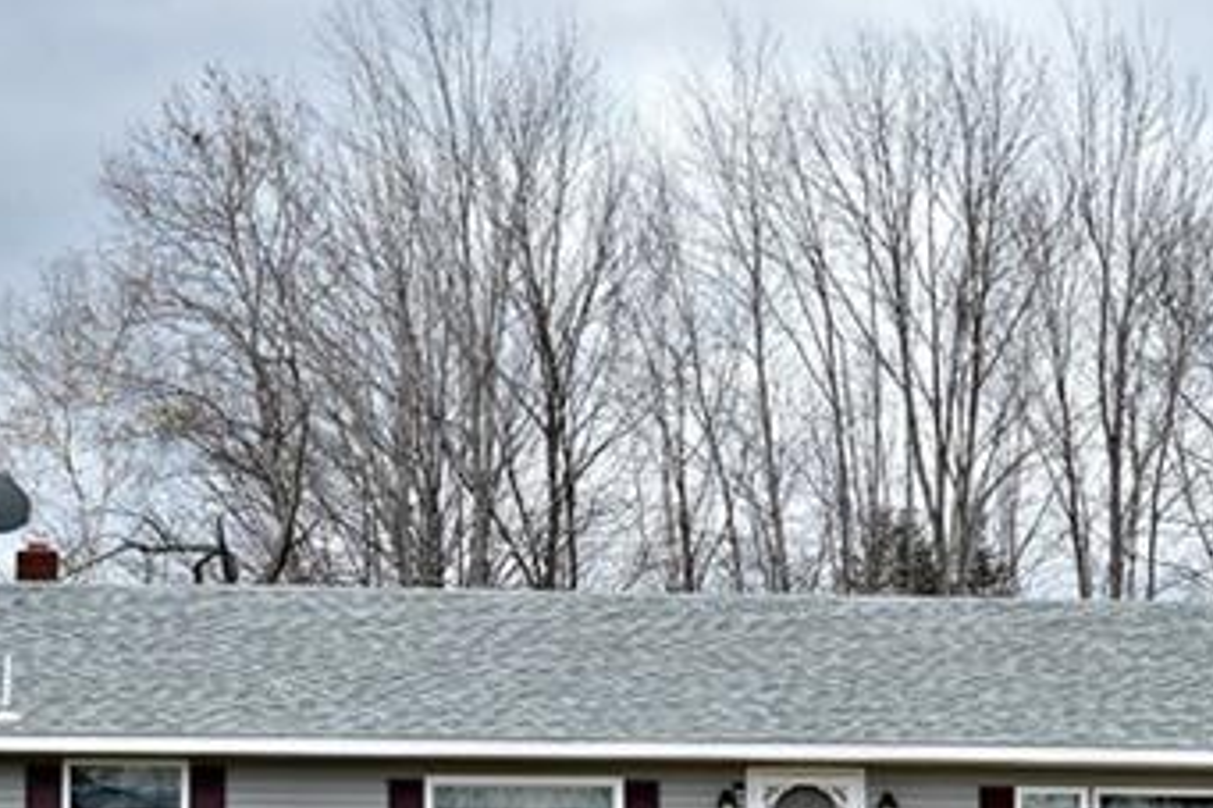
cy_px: 915
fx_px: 3334
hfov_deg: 20.4
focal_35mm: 99
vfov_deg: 13.5
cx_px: 267
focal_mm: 22
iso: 140
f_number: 5.6
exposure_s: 1/125
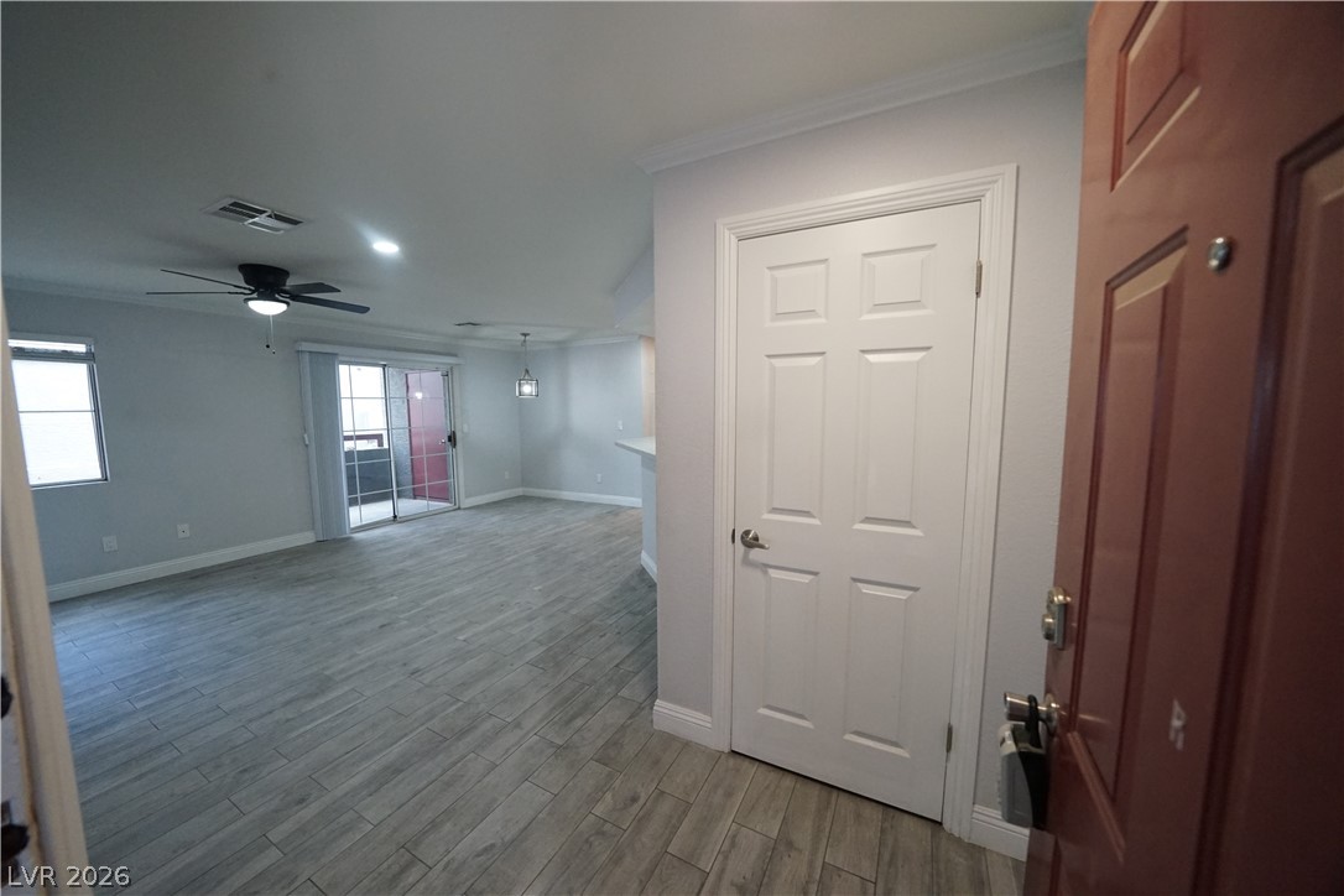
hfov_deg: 112.6
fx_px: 448
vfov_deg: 90.0
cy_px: 448
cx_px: 672
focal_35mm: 12
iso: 4000
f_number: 6.3
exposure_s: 1/125
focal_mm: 12
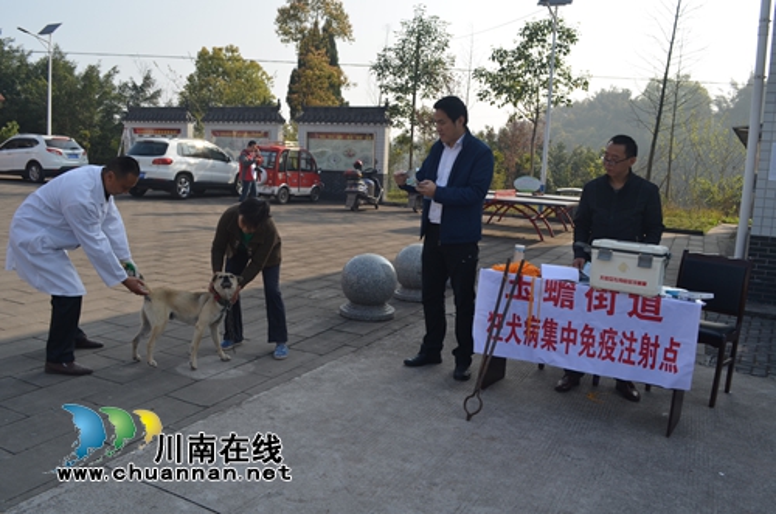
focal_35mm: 30
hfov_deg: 62.0
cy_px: 257
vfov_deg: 43.4
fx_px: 645
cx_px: 388
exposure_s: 1/250
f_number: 8
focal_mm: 20
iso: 125
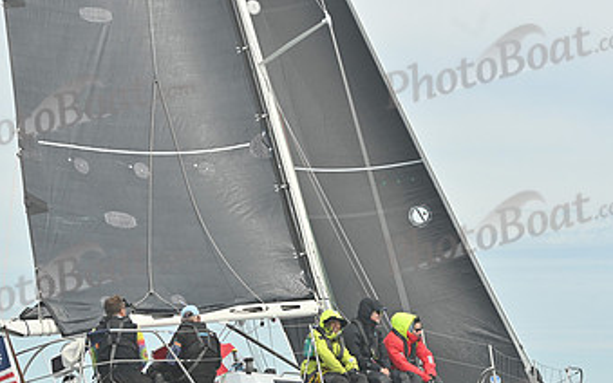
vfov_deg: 10.7
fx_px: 2038
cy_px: 348
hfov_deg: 17.1
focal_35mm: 122
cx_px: 291
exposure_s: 1/1250
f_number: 7.1
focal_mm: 70
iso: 320
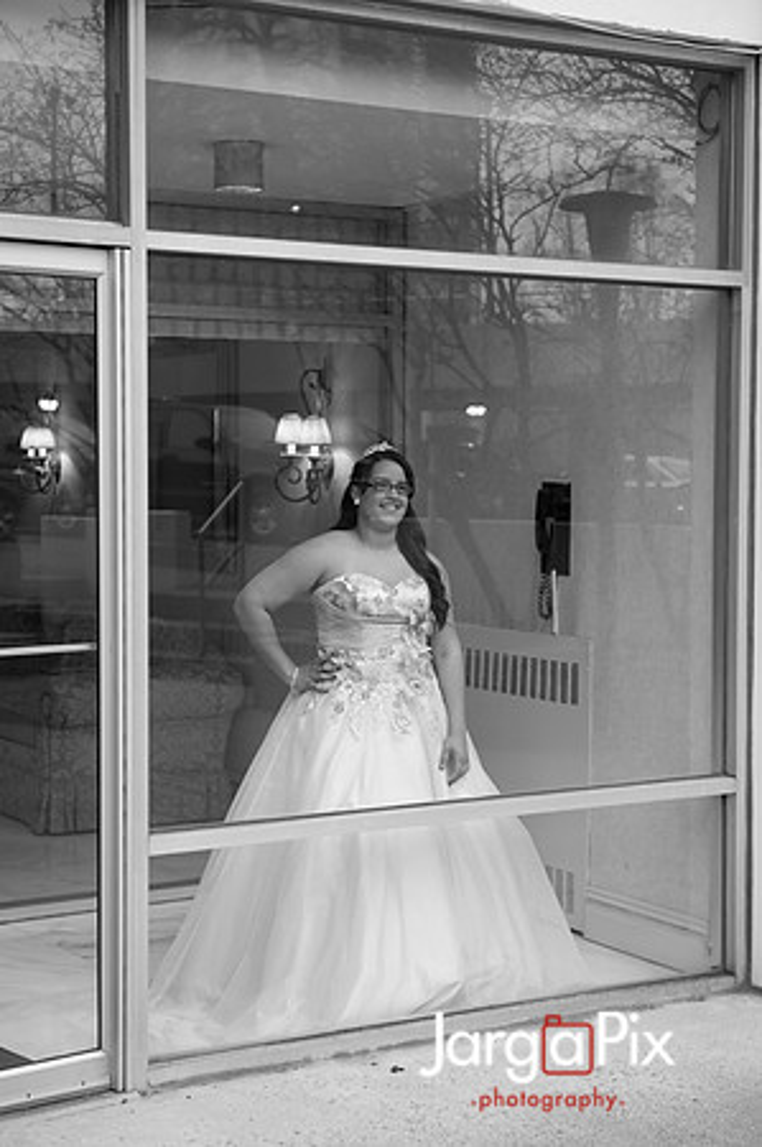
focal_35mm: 66
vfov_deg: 30.5
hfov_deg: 20.6
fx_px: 2100
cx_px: 381
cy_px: 574
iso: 1600
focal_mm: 66
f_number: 4
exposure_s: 1/160
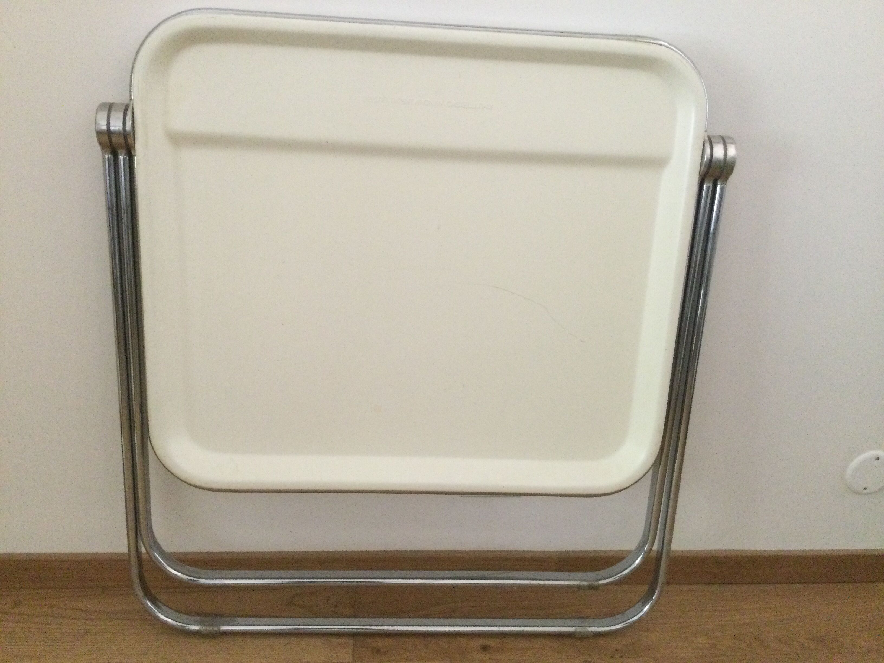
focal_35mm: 31
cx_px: 442
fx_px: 792
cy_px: 332
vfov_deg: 45.4
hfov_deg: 58.4
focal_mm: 3.3
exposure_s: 1/17
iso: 200
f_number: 2.4
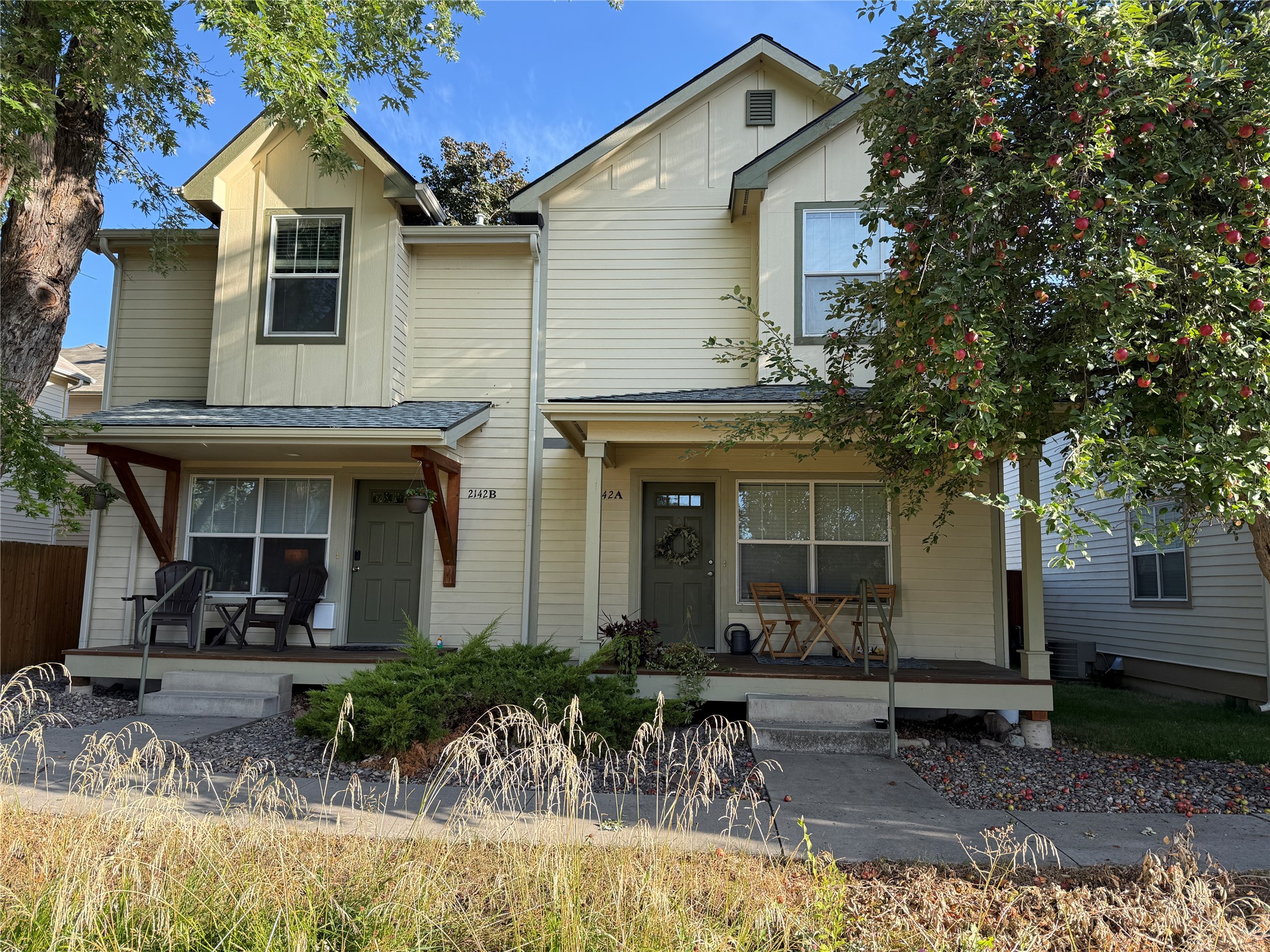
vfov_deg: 56.8
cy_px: 476
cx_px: 635
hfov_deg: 71.6
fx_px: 881
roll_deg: -0.9
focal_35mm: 24
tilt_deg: +7.2
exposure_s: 1/943
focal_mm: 6.76
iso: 100
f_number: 1.78
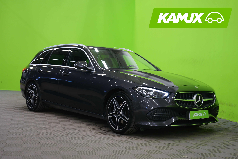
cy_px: 80
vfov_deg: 26.5
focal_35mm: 51
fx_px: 337
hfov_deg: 38.9
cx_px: 119
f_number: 4.5
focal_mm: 51
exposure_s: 1/8
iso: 400
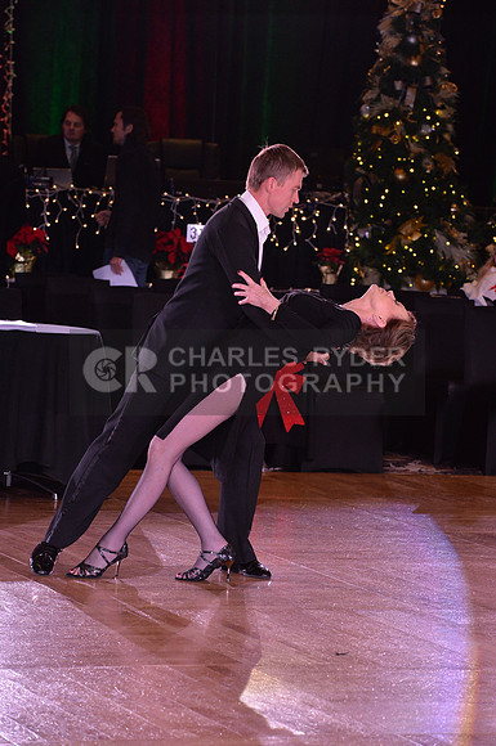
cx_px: 248
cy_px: 373
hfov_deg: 8.8
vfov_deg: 13.3
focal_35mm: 155
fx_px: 3213
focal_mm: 155
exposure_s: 1/250
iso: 2000
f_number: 7.1
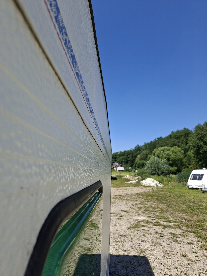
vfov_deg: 73.9
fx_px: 183
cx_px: 104
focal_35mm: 23
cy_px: 138
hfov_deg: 58.9
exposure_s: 1/1161
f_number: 1.8
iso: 40
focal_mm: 5.54
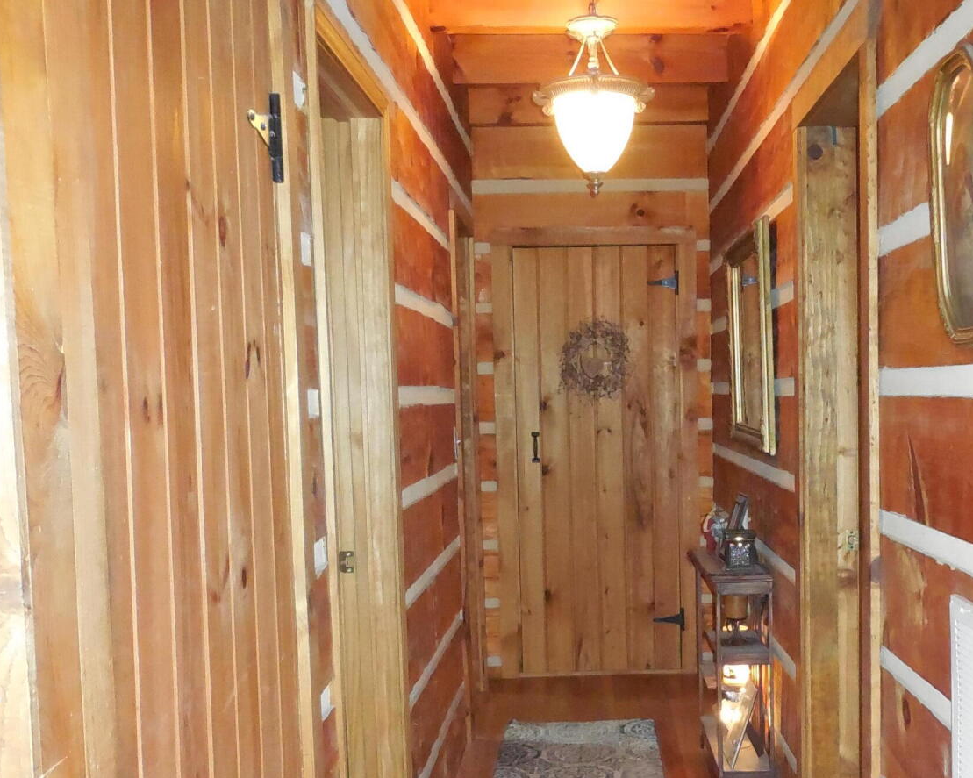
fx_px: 1267
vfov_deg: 33.9
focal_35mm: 44
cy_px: 498
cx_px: 632
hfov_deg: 41.6
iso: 1250
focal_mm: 4.5
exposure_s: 1/25
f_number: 3.1
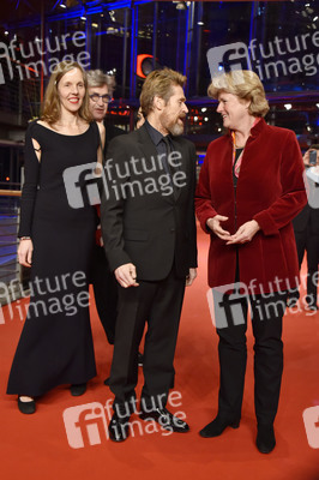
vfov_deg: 43.6
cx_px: 160
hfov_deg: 29.8
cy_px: 240
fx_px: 599
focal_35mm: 45
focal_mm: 45
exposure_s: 1/200
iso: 2500
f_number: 5
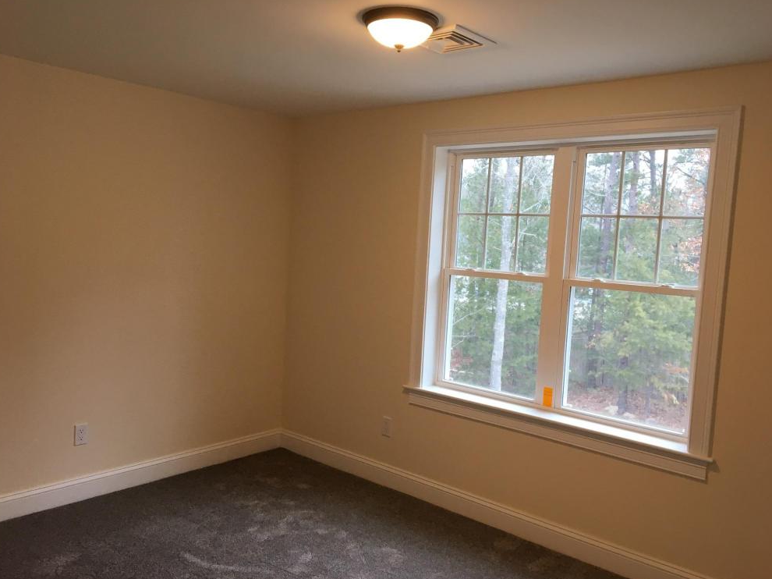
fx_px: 669
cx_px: 388
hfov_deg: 60.0
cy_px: 291
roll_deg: -1.8
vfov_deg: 46.8
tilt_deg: -4.5
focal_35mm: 30
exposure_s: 1/30
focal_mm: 4.15
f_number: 2.2
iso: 32
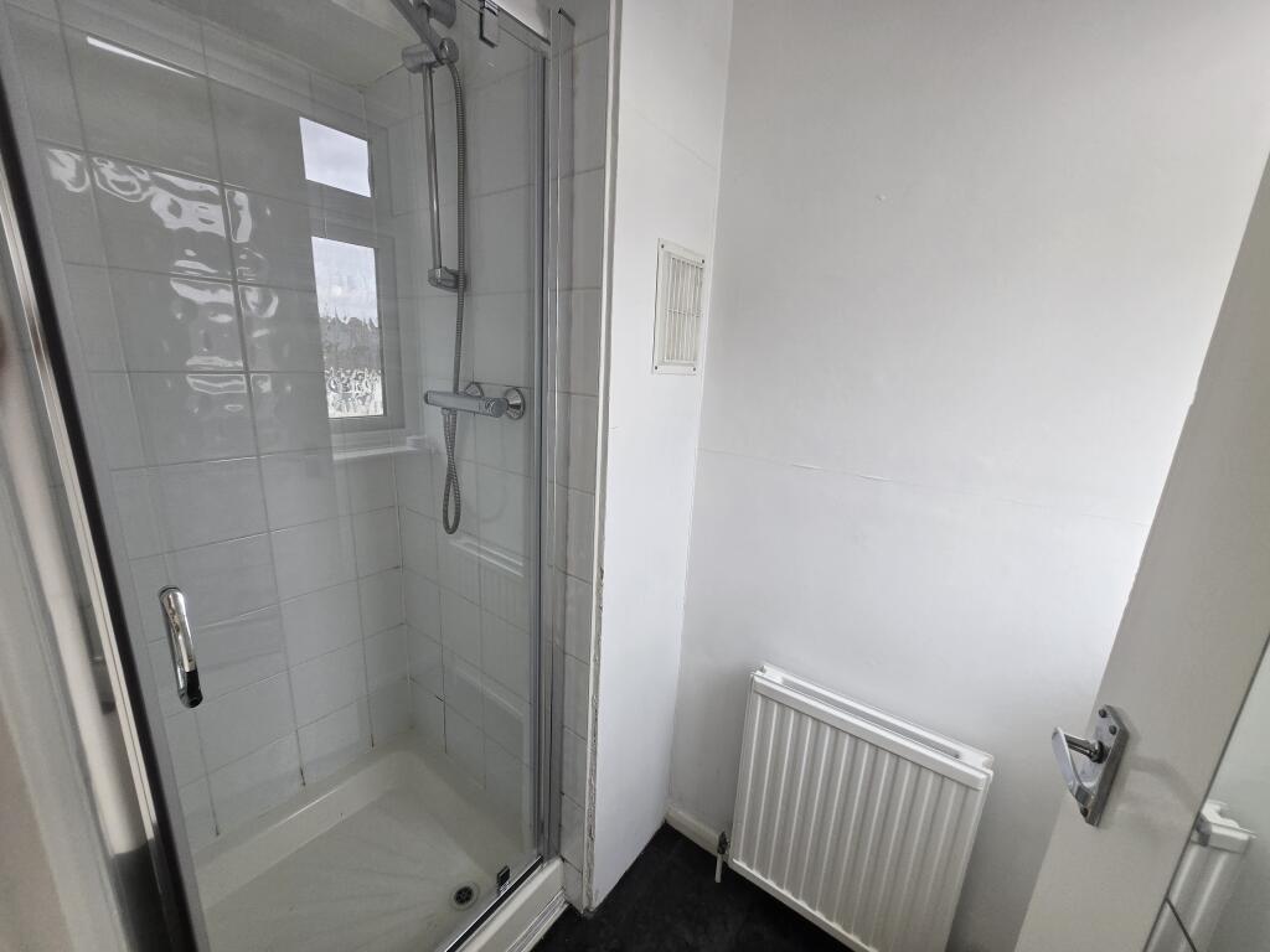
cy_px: 476
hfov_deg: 106.2
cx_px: 635
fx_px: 477
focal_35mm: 13
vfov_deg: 89.9
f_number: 2.2
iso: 64
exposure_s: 1/100
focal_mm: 1.7
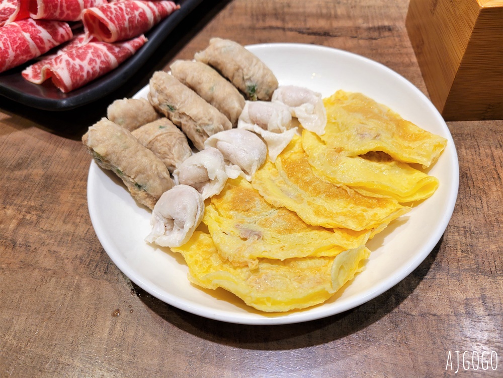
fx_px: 378
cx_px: 252
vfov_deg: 53.1
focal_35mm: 26
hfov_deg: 67.3
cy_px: 189
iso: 160
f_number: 1.8
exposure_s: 1/120
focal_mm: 5.4
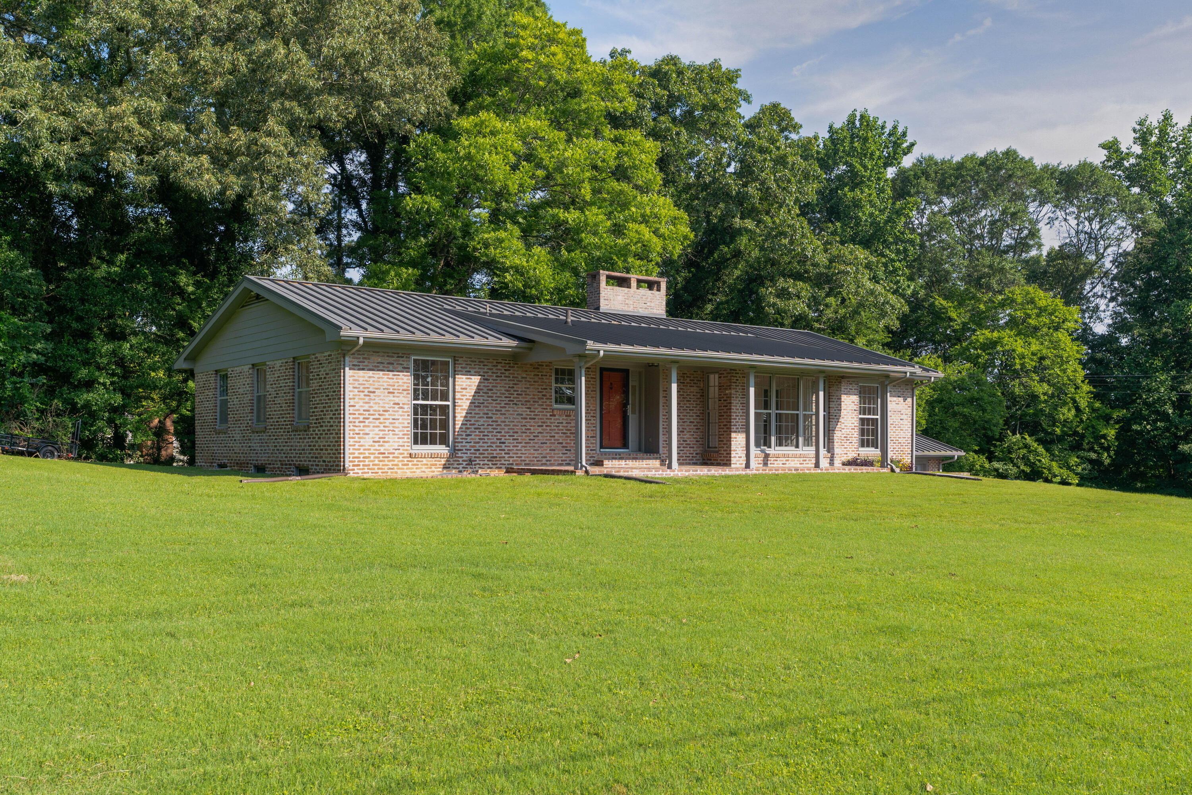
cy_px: 398
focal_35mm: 32
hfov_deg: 58.7
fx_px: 1059
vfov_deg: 41.1
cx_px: 596
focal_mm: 32
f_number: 7.1
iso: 320
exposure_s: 1/320
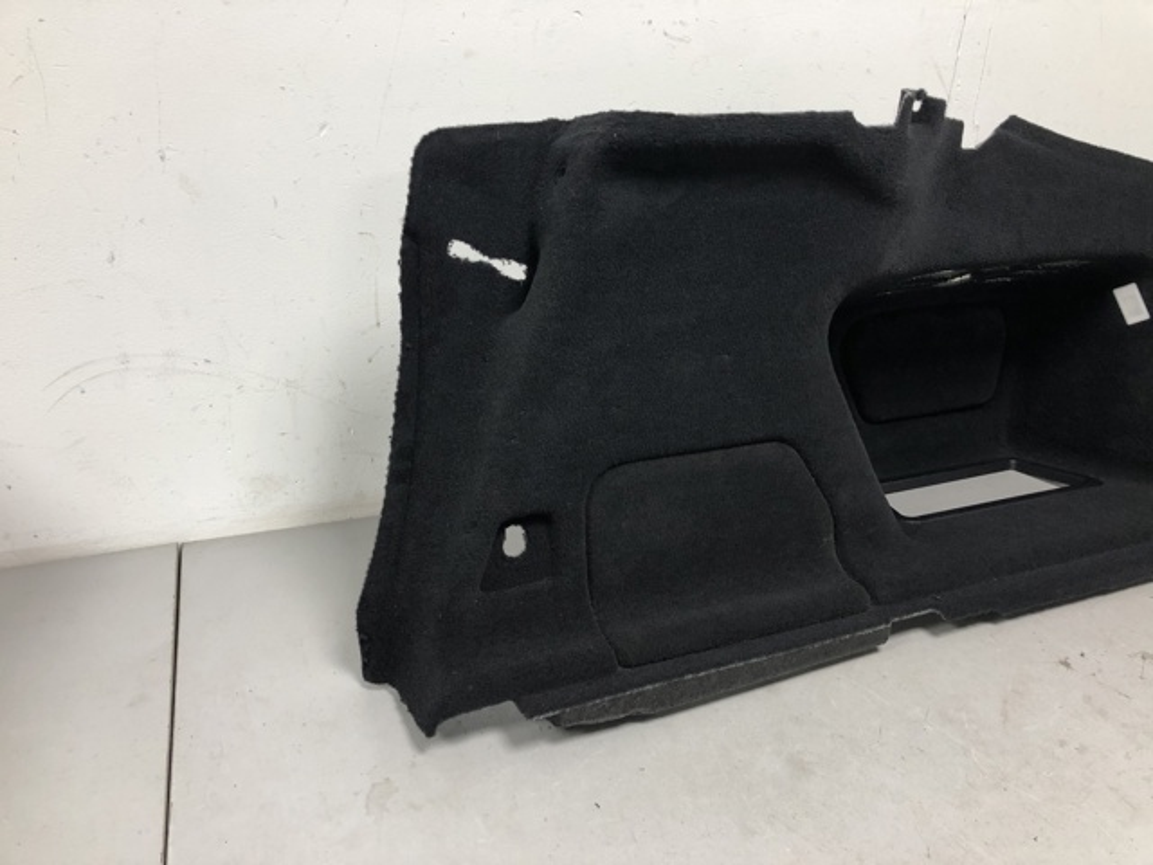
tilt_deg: -23.8
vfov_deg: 49.7
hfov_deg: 63.4
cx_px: 576
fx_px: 933
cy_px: 432
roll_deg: -0.7
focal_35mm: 28
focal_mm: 4
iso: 40
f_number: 1.8
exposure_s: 1/25
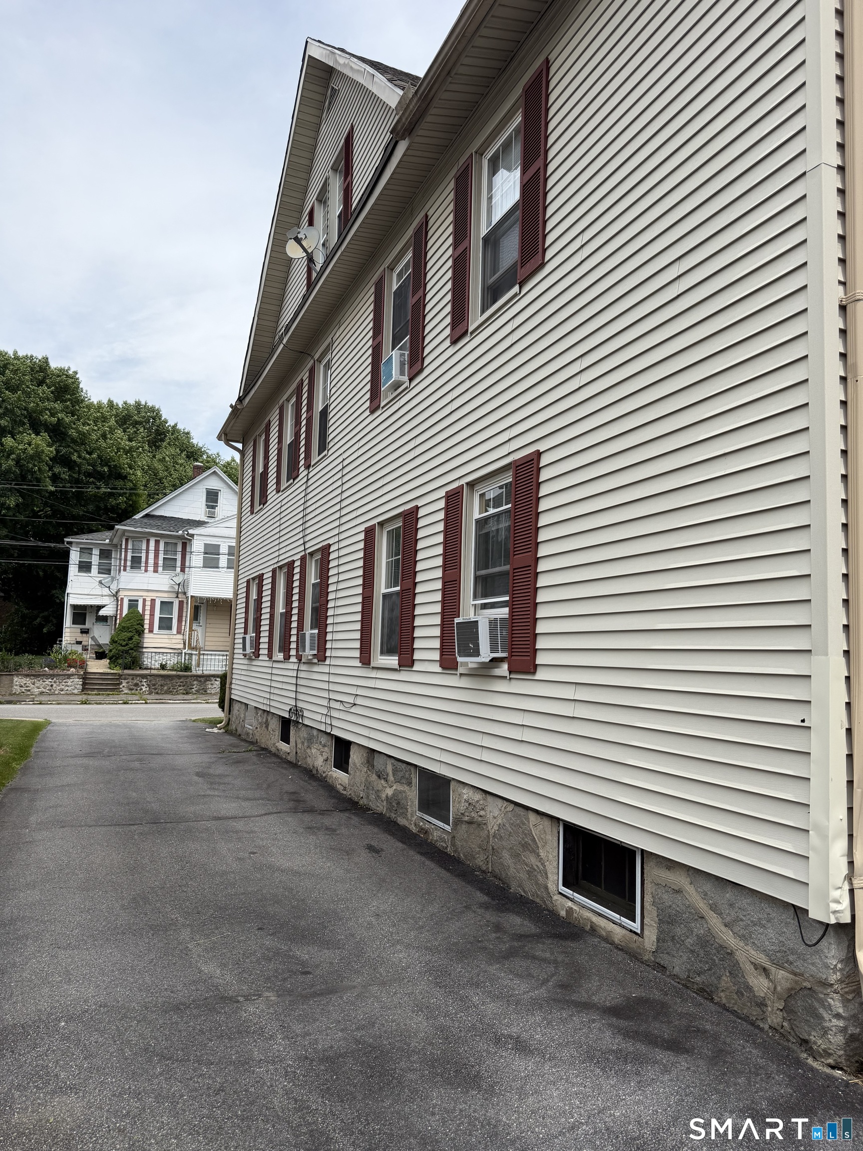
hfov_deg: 56.8
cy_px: 576
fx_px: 798
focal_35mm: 24
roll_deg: -2.0
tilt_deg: +5.0
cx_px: 432
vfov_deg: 71.6
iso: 80
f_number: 1.78
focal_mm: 6.76
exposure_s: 1/4673
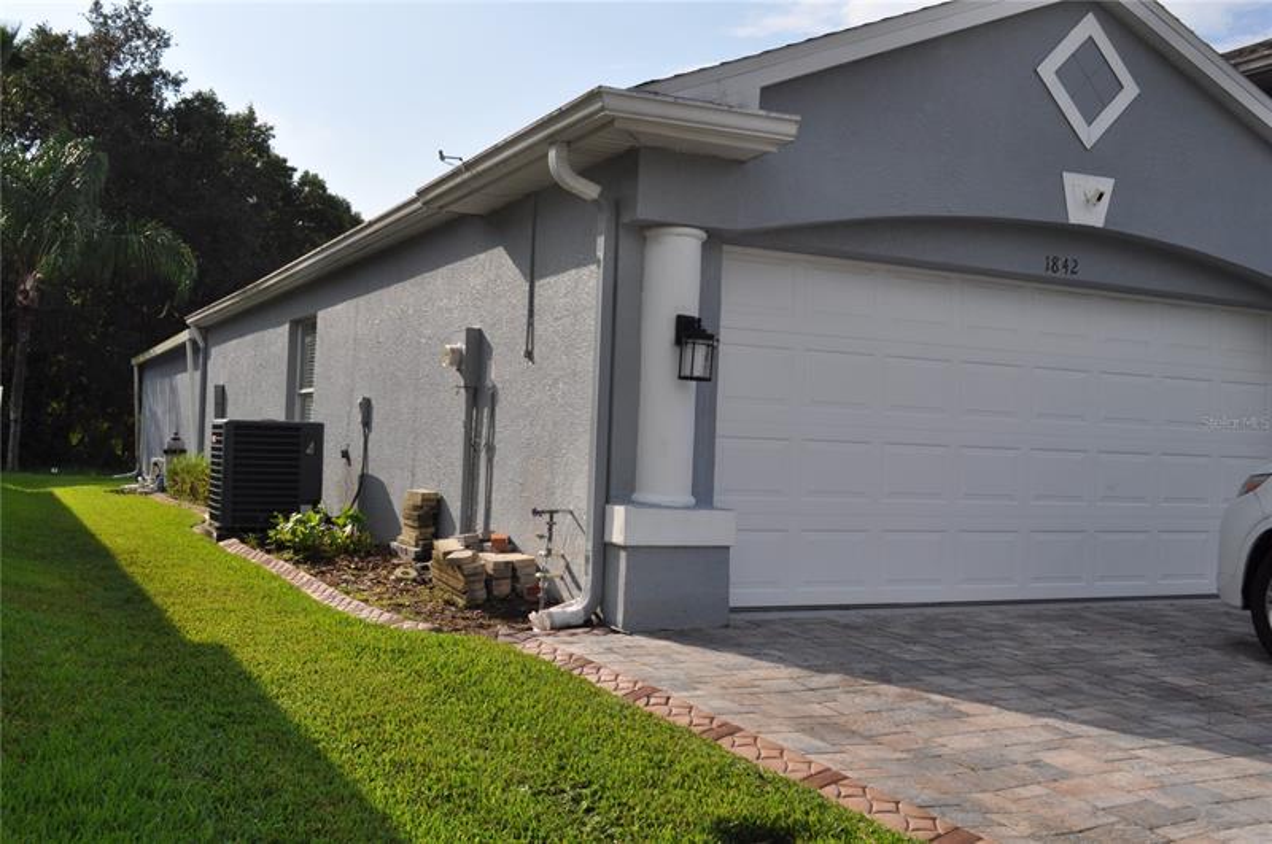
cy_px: 422
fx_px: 1376
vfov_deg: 34.1
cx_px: 636
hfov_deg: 49.6
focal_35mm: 39
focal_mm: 26
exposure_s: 1/160
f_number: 13
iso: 200
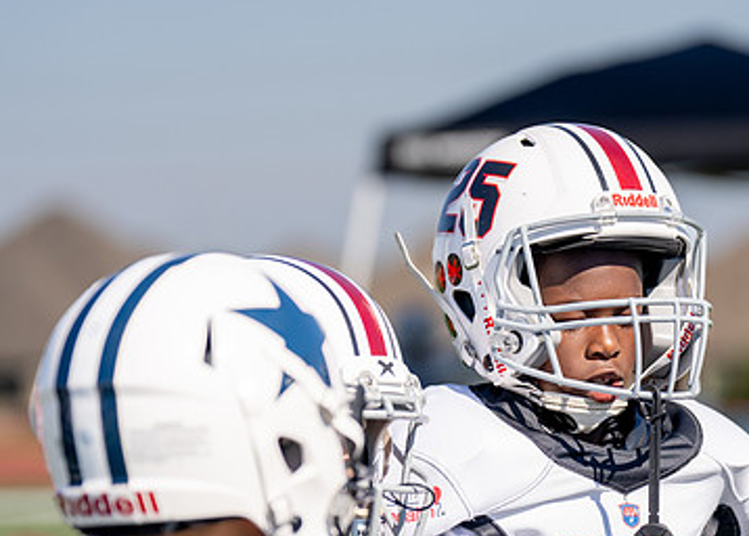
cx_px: 553
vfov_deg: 6.6
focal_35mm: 217
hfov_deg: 9.3
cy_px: 369
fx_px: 4618
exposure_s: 1/5000
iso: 250
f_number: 2.8
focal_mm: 122
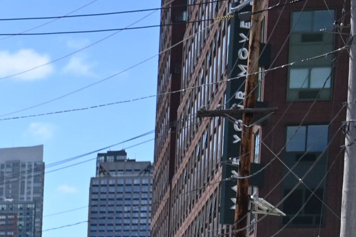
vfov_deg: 8.5
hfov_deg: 11.8
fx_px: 1493
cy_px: 507
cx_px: -409
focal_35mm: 151
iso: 1250
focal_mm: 35
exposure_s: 1/8000
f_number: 5
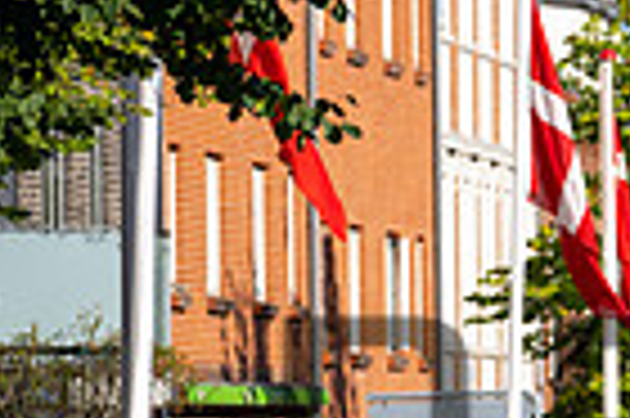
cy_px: 222
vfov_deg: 1.9
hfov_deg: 2.9
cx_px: 1228
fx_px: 12340
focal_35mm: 706
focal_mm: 170
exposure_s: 1/2000
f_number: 4
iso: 200
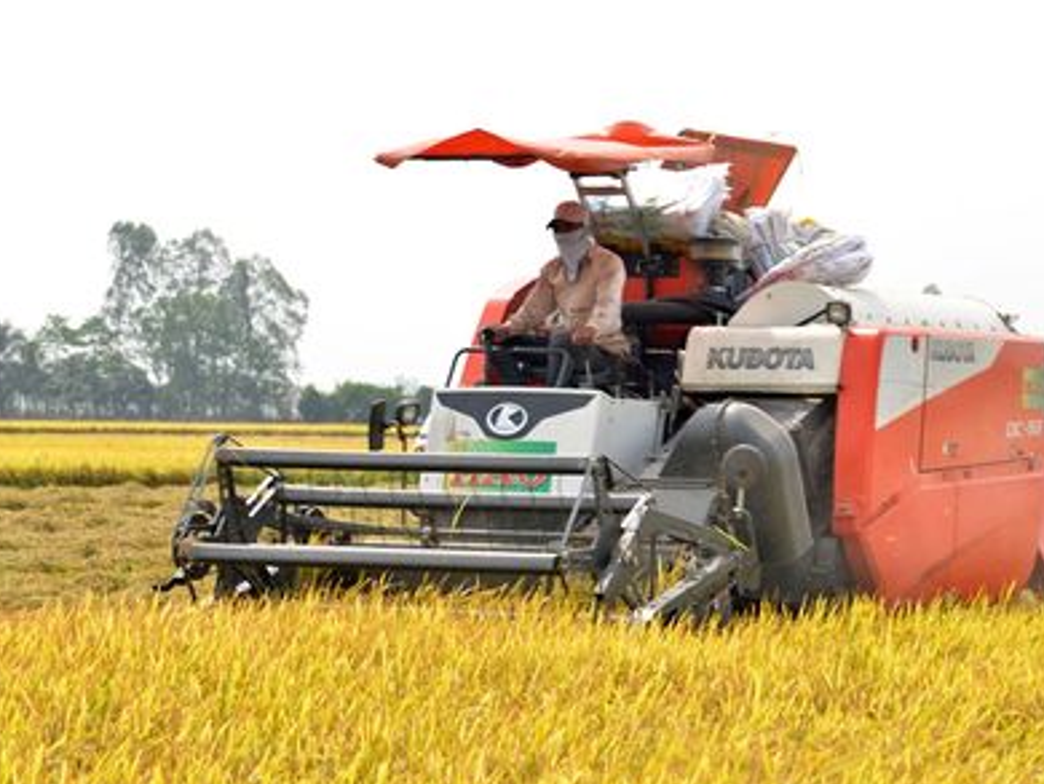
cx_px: 468
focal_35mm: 151
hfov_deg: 13.1
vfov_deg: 9.8
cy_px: 373
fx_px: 4557
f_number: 6.3
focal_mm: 120
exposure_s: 1/200
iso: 100
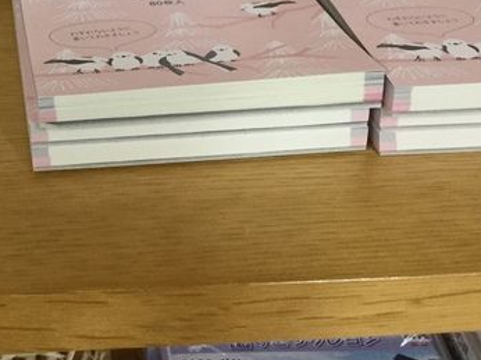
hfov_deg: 25.9
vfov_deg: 19.6
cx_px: 52
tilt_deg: -26.5
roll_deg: +1.2
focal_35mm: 73
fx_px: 1014
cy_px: 9
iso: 100
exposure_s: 1/30
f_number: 2.4
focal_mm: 3.3
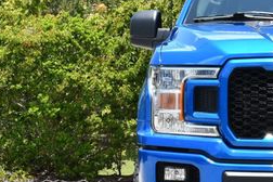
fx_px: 1350
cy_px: 127
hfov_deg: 11.3
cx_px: 329
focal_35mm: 178
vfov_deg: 7.7
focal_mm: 35
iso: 180
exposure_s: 1/250
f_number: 8
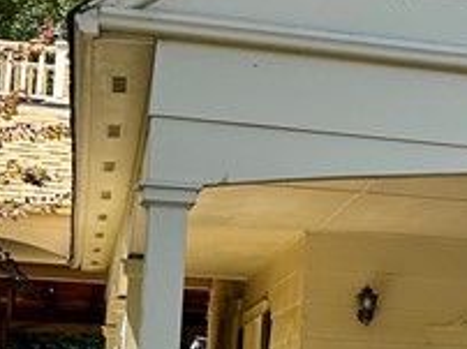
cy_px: 326
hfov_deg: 14.1
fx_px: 1779
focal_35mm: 132
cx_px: 682
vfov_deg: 11.1
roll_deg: -2.0
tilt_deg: +5.1
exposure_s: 1/797
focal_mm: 5.7
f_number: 1.5
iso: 50
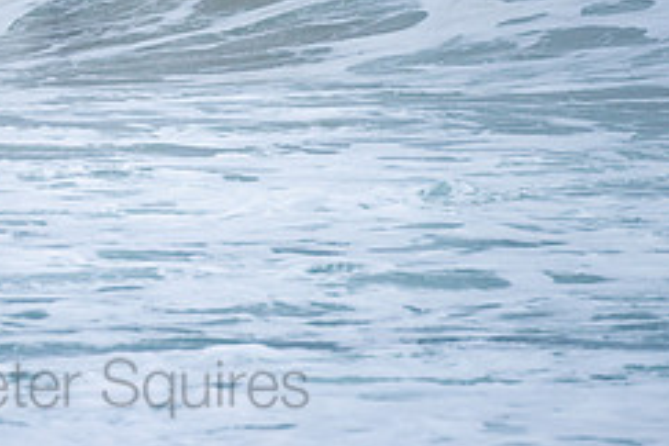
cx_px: 96
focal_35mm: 1191
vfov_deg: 1.2
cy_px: -73
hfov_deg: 1.7
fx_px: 22131
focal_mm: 500
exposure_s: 1/1000
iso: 220
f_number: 5.6
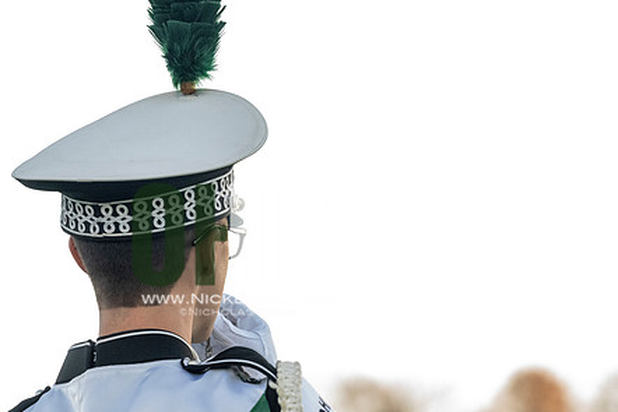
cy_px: 249
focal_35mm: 243
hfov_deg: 8.5
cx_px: 238
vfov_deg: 5.7
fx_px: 4173
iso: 5000
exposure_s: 1/2500
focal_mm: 185
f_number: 4.5
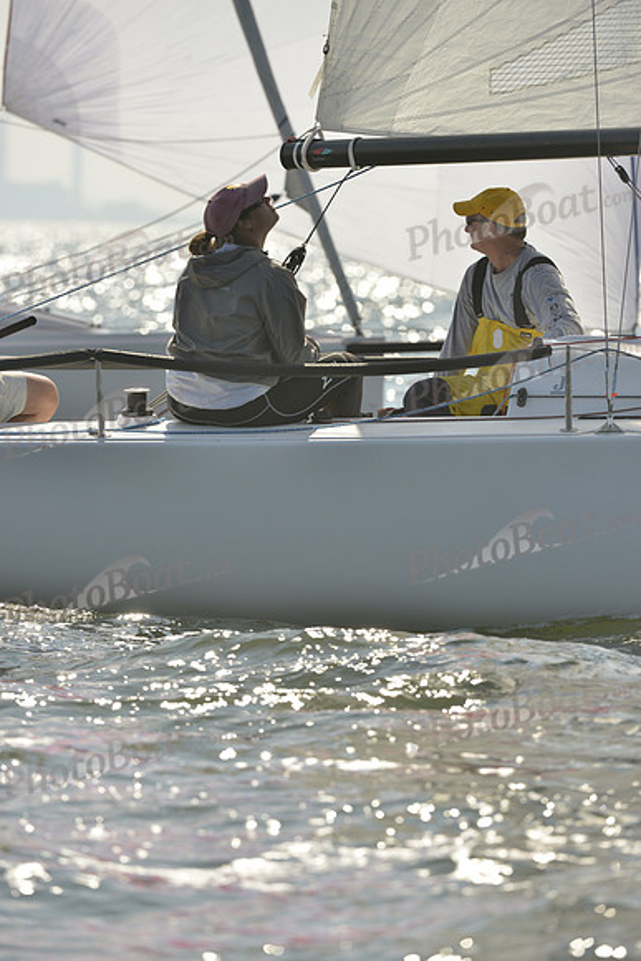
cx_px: 320
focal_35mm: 340
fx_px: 9075
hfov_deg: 4.0
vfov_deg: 6.1
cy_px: 480
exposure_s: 1/1250
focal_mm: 340
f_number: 8
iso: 280
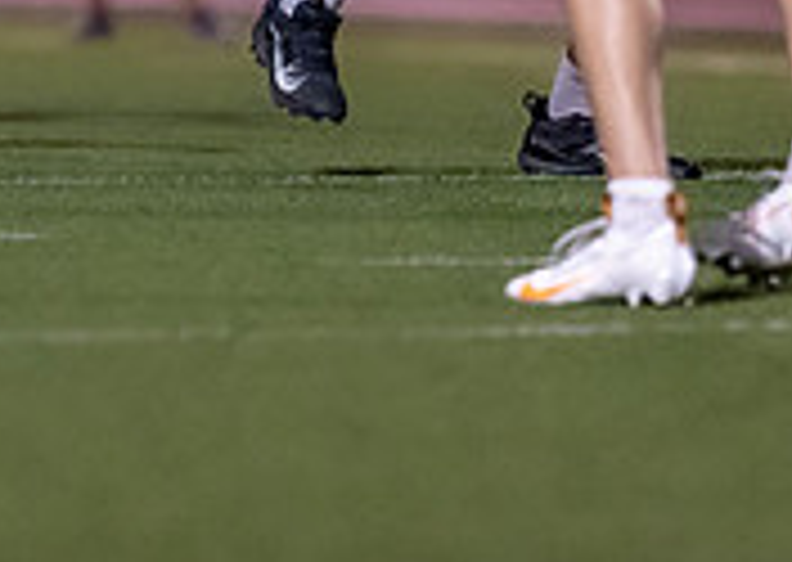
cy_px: -470
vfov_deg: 1.7
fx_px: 18858
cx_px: -301
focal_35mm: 840
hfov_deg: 2.4
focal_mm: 135
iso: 1600
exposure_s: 1/1000
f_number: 1.8
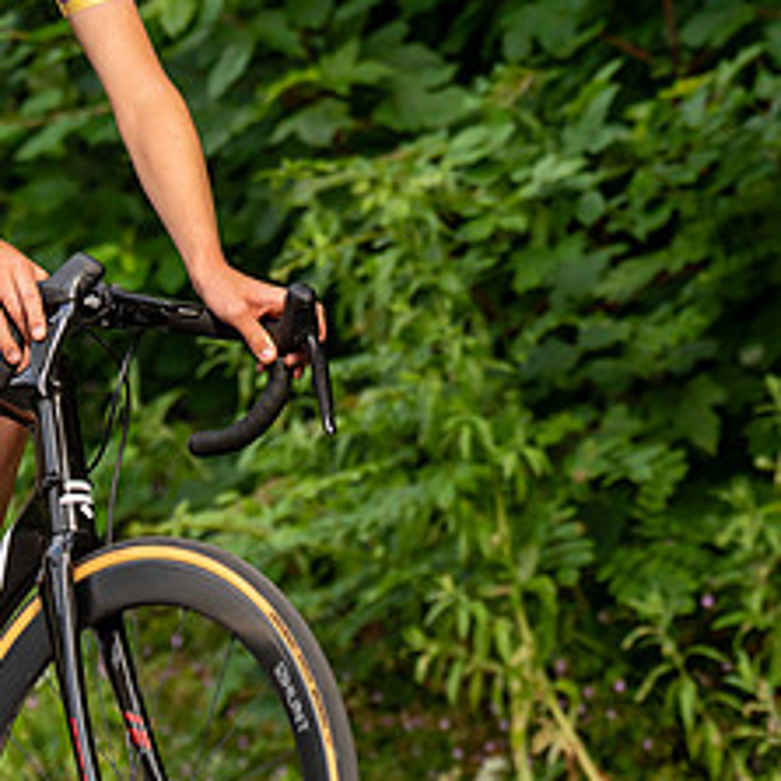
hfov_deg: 4.5
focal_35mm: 387
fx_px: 9878
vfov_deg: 4.5
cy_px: -171
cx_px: -127
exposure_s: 1/800
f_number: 3.5
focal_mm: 121
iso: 400
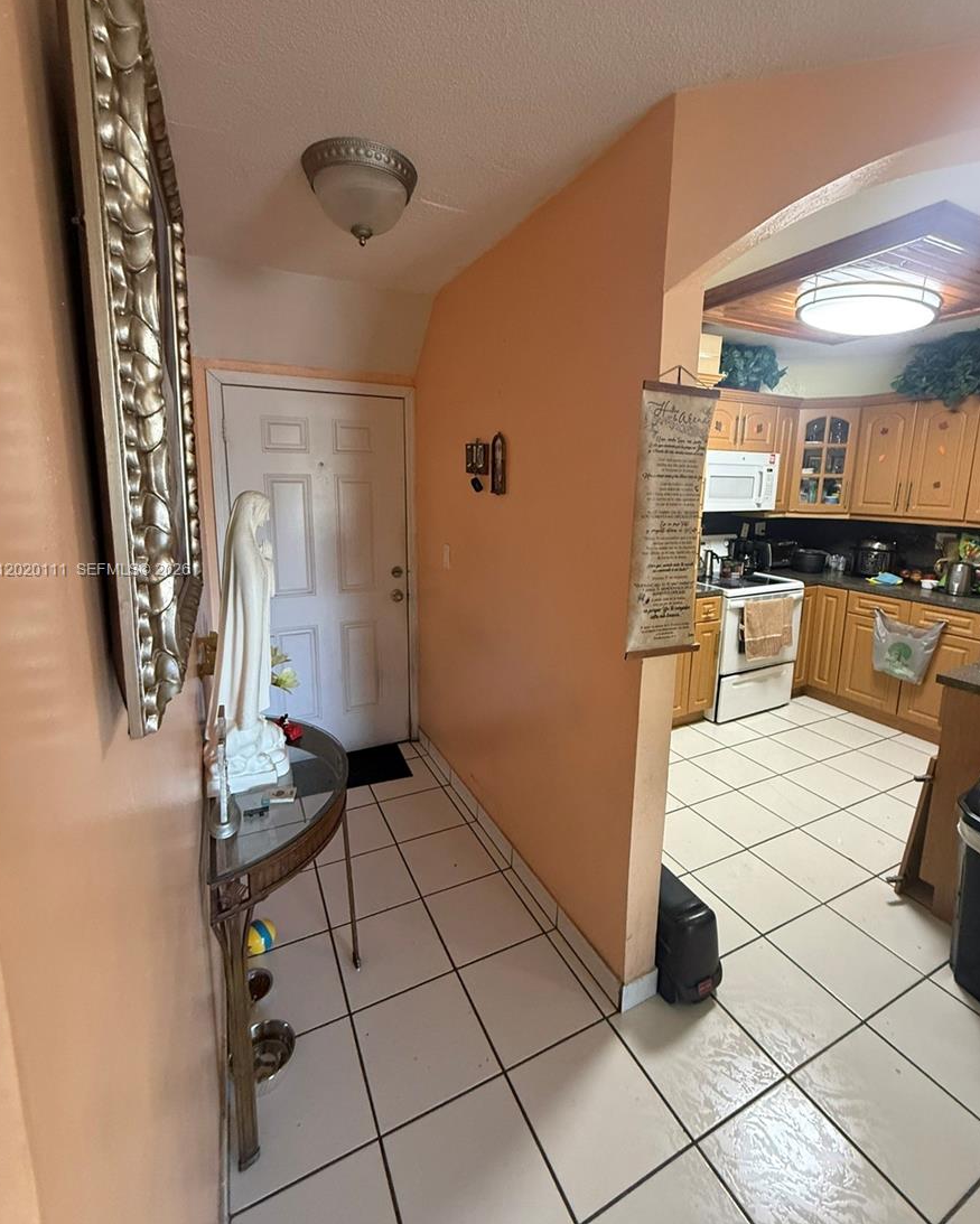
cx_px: 487
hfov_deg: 84.1
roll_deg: -0.7
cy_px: 571
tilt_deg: -7.8
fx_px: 544
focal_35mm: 15
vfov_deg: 96.6
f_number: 2.2
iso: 400
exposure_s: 1/60
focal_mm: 2.22
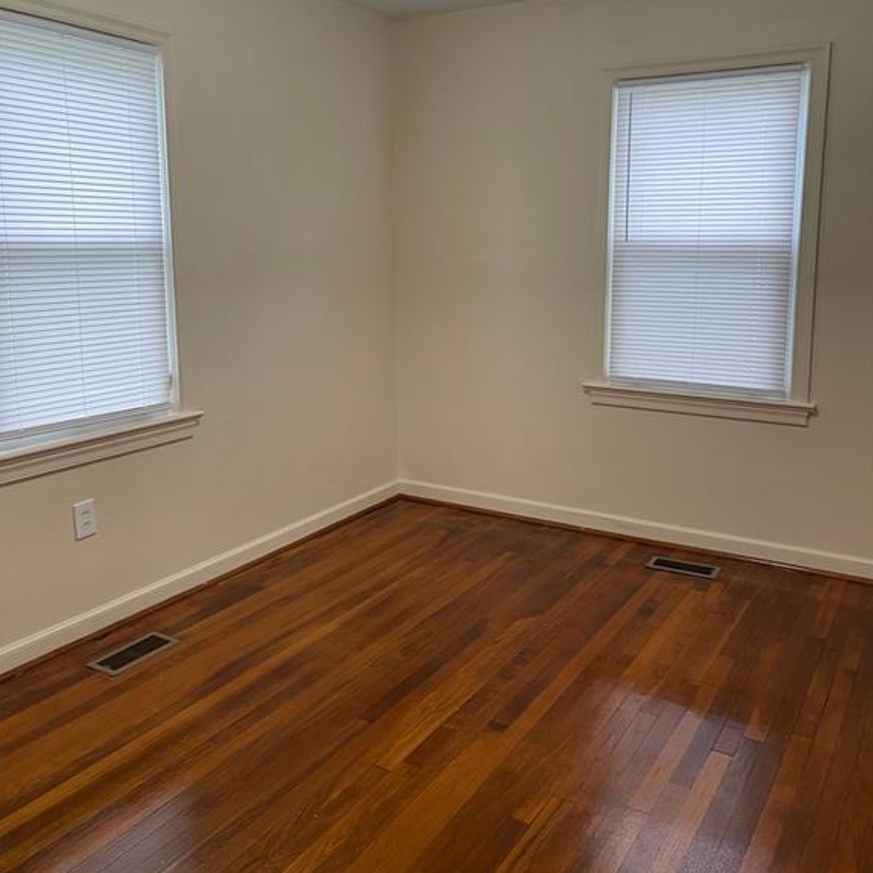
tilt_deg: -7.8
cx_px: 437
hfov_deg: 52.5
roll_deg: -0.6
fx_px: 885
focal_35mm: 31
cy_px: 350
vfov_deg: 52.2
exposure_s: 1/60
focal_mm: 5.1
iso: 100
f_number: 1.6
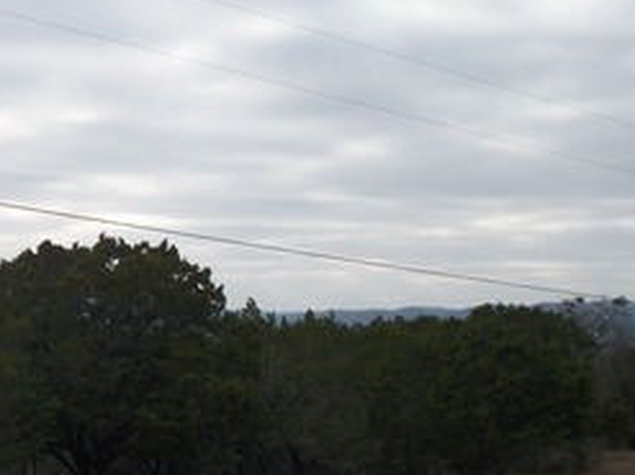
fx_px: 1522
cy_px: 193
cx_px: -67
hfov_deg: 22.2
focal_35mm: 83
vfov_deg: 17.7
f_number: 8.8
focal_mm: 5.7
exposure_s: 1/80
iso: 80
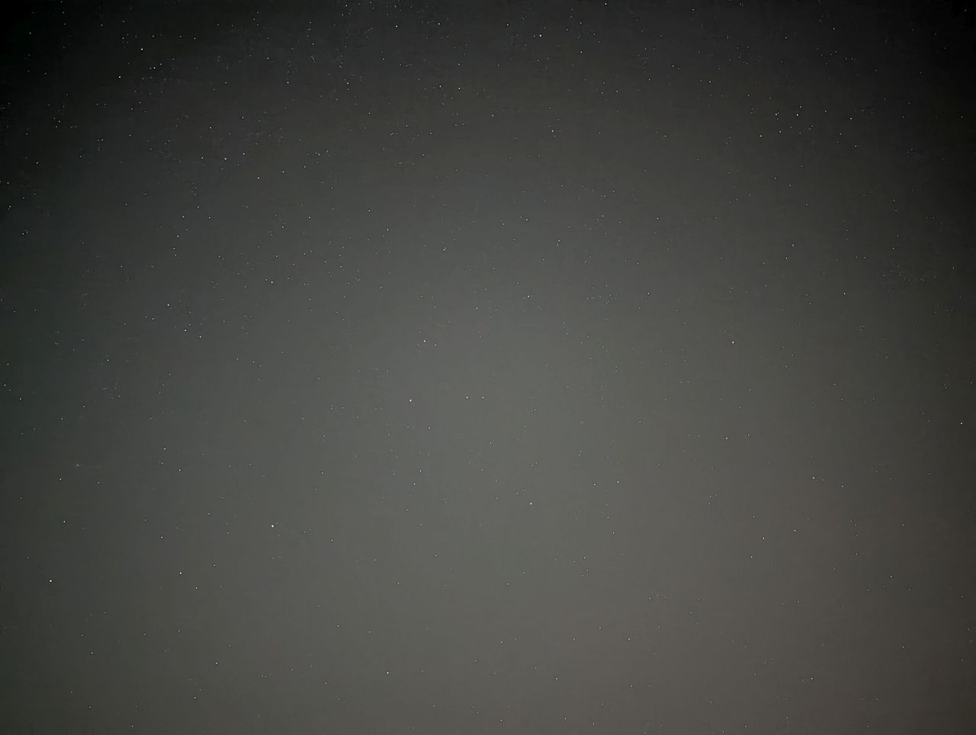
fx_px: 678
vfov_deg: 56.9
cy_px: 368
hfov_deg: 71.5
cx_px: 488
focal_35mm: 24
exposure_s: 1/1.12
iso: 4611
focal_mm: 6.9
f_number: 1.68
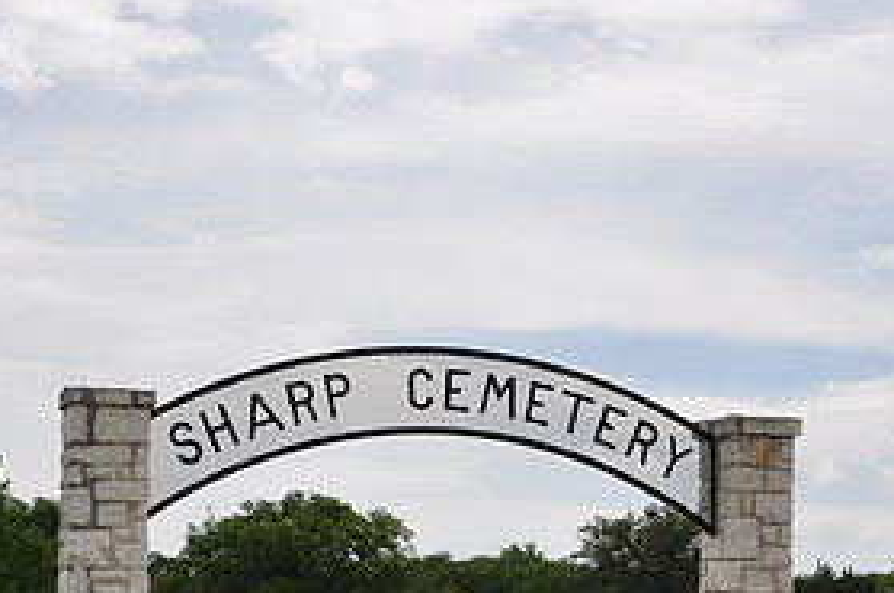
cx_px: 506
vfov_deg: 16.5
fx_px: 2008
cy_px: 553
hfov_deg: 25.1
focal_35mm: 81
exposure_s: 1/200
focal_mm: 26
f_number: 9
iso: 200
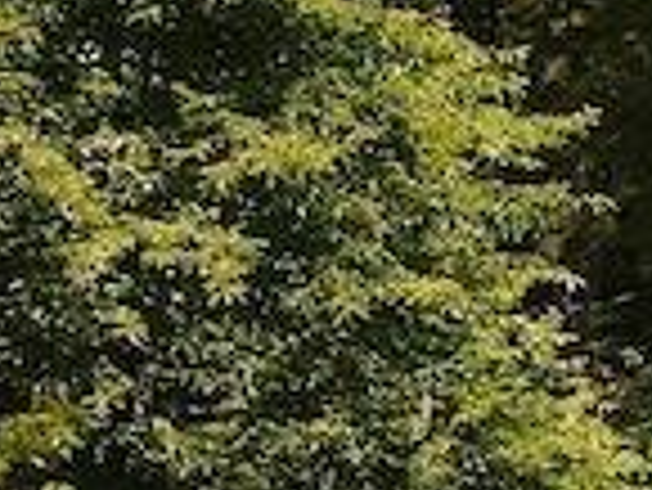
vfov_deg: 9.0
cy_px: 184
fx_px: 3110
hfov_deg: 10.0
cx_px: 1718
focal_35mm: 165
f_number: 2.8
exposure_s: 1/25
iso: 100
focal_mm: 4.5
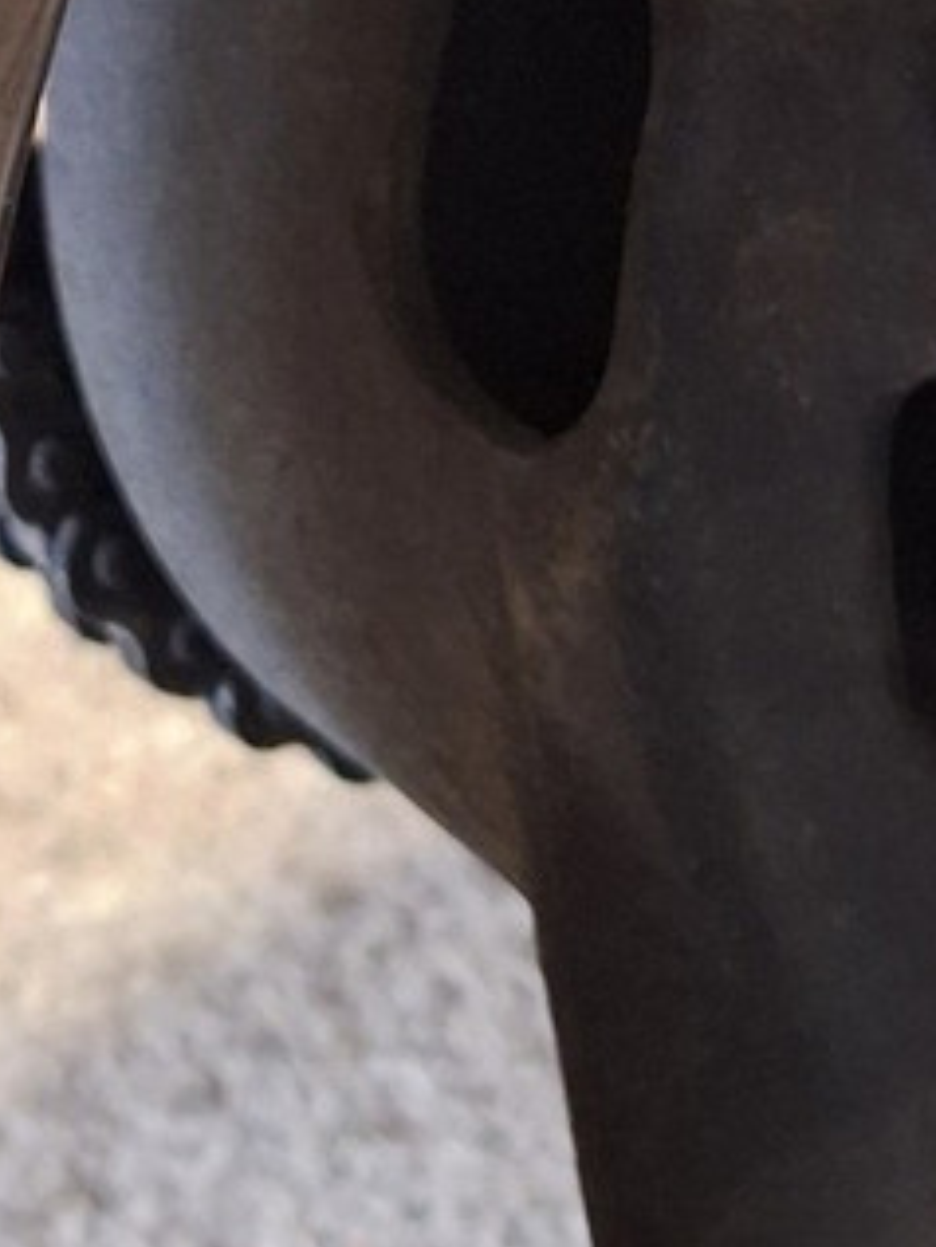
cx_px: -177
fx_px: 4179
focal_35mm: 116
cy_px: -1113
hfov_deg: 12.5
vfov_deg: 14.5
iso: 800
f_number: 1.8
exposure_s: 1/20
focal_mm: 5.54
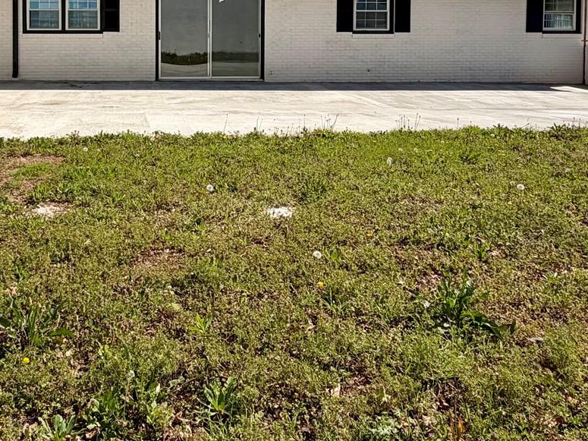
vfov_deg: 36.3
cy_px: 46
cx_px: 201
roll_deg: +0.2
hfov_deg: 49.4
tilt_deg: -2.5
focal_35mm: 37
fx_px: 628
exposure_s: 1/1235
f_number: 2.2
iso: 20
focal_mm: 2.22
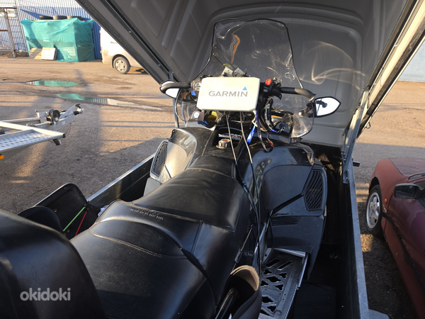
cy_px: 160
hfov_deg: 73.9
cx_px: 212
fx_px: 282
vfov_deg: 58.9
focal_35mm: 23
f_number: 1.4
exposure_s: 1/121
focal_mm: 6.5
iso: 10
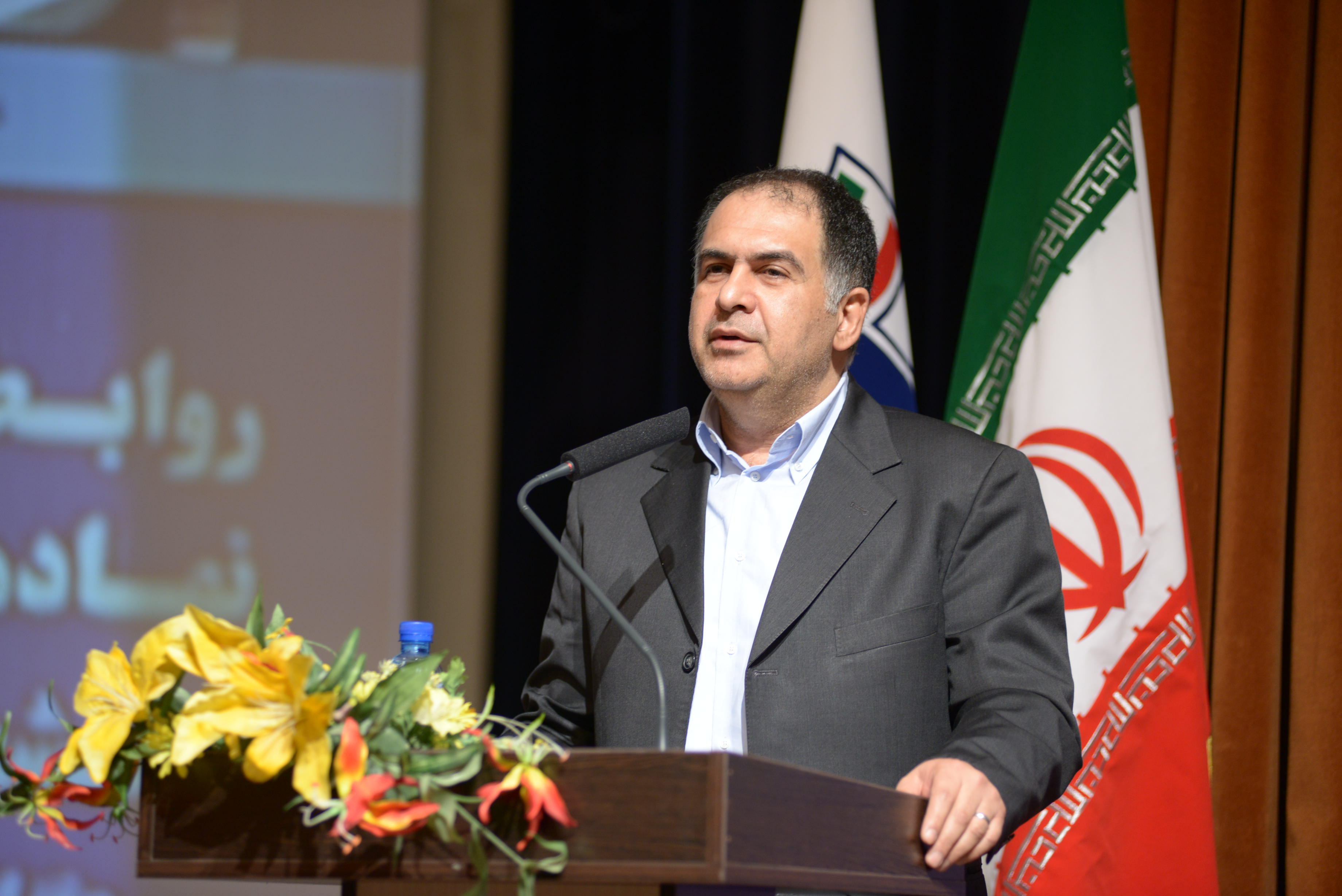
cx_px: 671
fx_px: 5034
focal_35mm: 135
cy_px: 448
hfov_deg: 15.2
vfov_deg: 10.2
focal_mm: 135
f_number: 2.8
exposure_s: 1/60
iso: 800
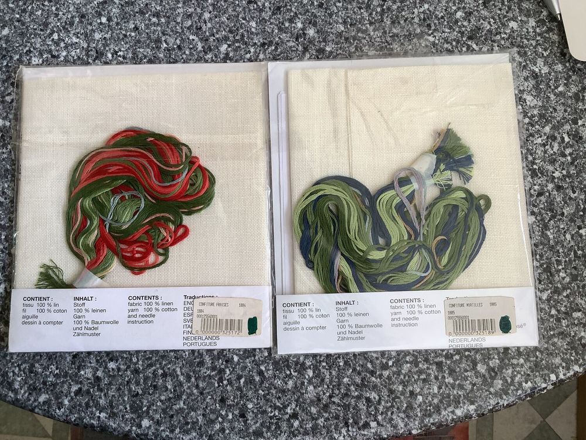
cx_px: 293
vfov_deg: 45.4
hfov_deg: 58.4
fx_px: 525
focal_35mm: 31
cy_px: 220
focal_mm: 3.3
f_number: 2.4
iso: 64
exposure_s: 1/120
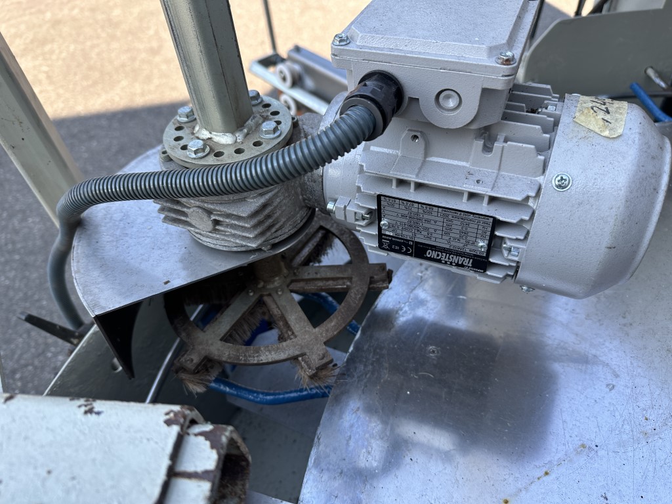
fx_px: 466
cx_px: 336
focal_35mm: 24
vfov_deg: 56.8
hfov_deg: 71.6
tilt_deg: -46.0
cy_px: 252
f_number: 1.78
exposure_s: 1/486
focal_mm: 6.86
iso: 80
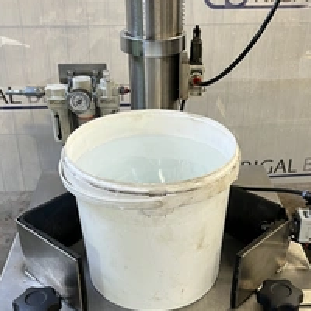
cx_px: 177
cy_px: 202
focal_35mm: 46
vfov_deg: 36.5
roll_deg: +1.2
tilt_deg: -32.3
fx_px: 468
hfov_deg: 36.7
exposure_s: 1/50
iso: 160
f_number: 1.6
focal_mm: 5.1
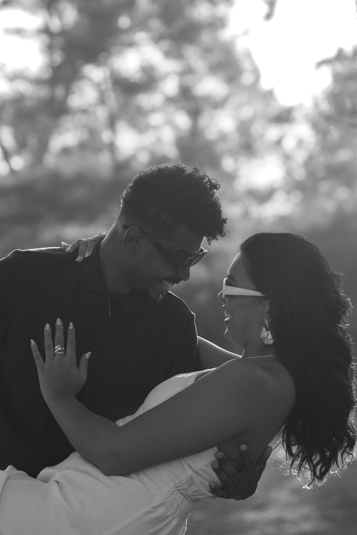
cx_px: 178
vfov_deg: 16.1
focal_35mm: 128
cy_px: 268
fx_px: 1896
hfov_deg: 10.8
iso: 250
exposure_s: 1/1000
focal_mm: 85
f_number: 3.2
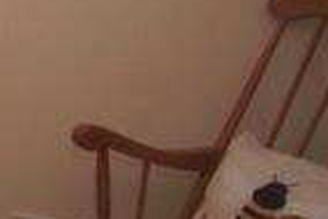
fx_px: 629
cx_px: -407
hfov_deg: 16.5
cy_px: 62
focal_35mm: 69
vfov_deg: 19.7
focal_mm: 10
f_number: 5.6
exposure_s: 1/60
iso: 400
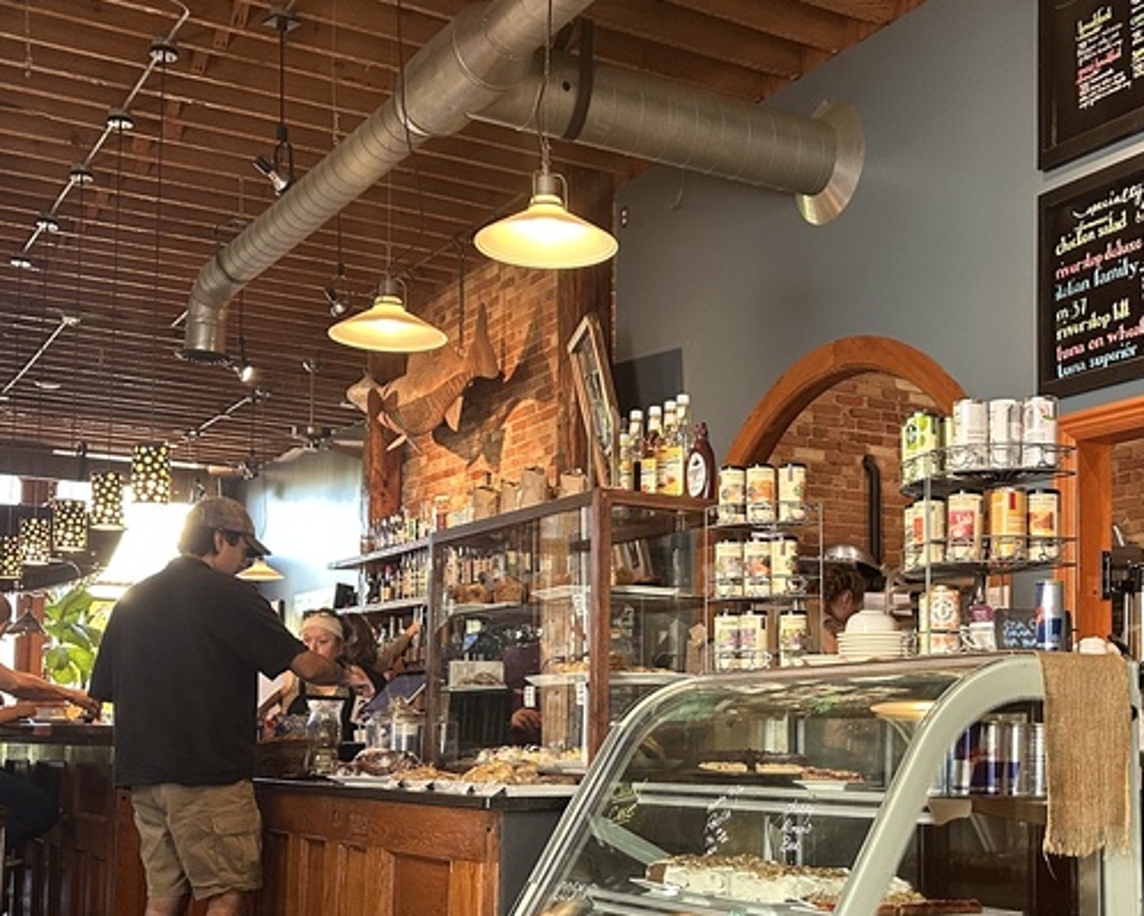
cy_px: 611
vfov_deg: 31.9
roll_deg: -0.7
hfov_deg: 39.1
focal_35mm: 47
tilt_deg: +4.4
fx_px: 1592
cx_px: 744
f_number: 1.78
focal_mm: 6.86
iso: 250
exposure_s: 1/60
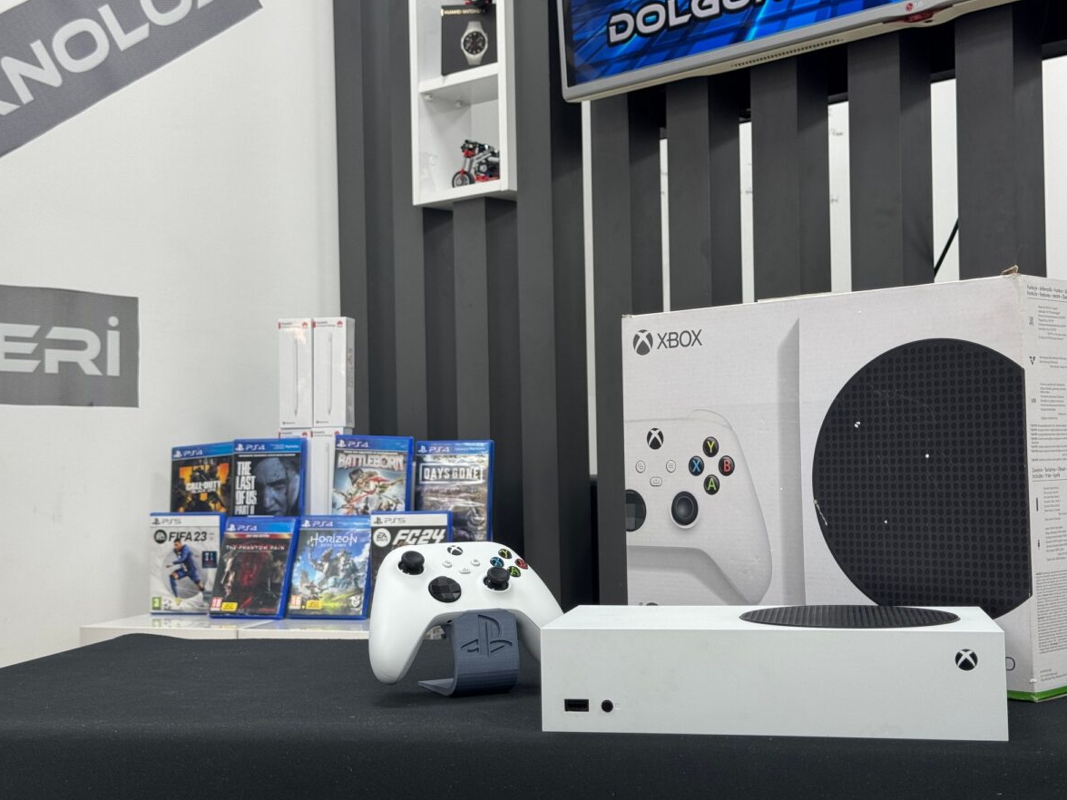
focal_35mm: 49
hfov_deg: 38.9
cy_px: 407
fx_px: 1510
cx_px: 541
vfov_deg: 29.7
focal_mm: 6.76
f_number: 1.78
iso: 50
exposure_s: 1/50
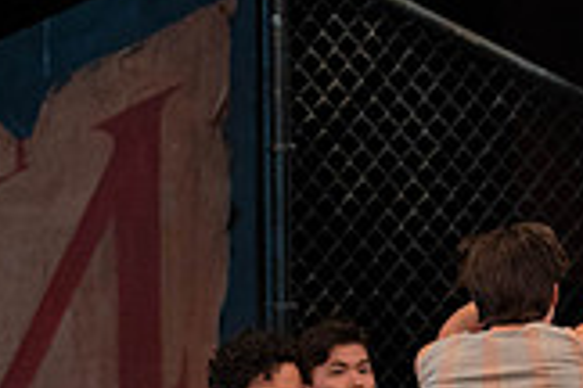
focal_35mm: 706
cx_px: 385
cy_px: 580
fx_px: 11432
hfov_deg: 2.9
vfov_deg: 1.9
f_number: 4.5
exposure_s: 1/400
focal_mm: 197
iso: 3200
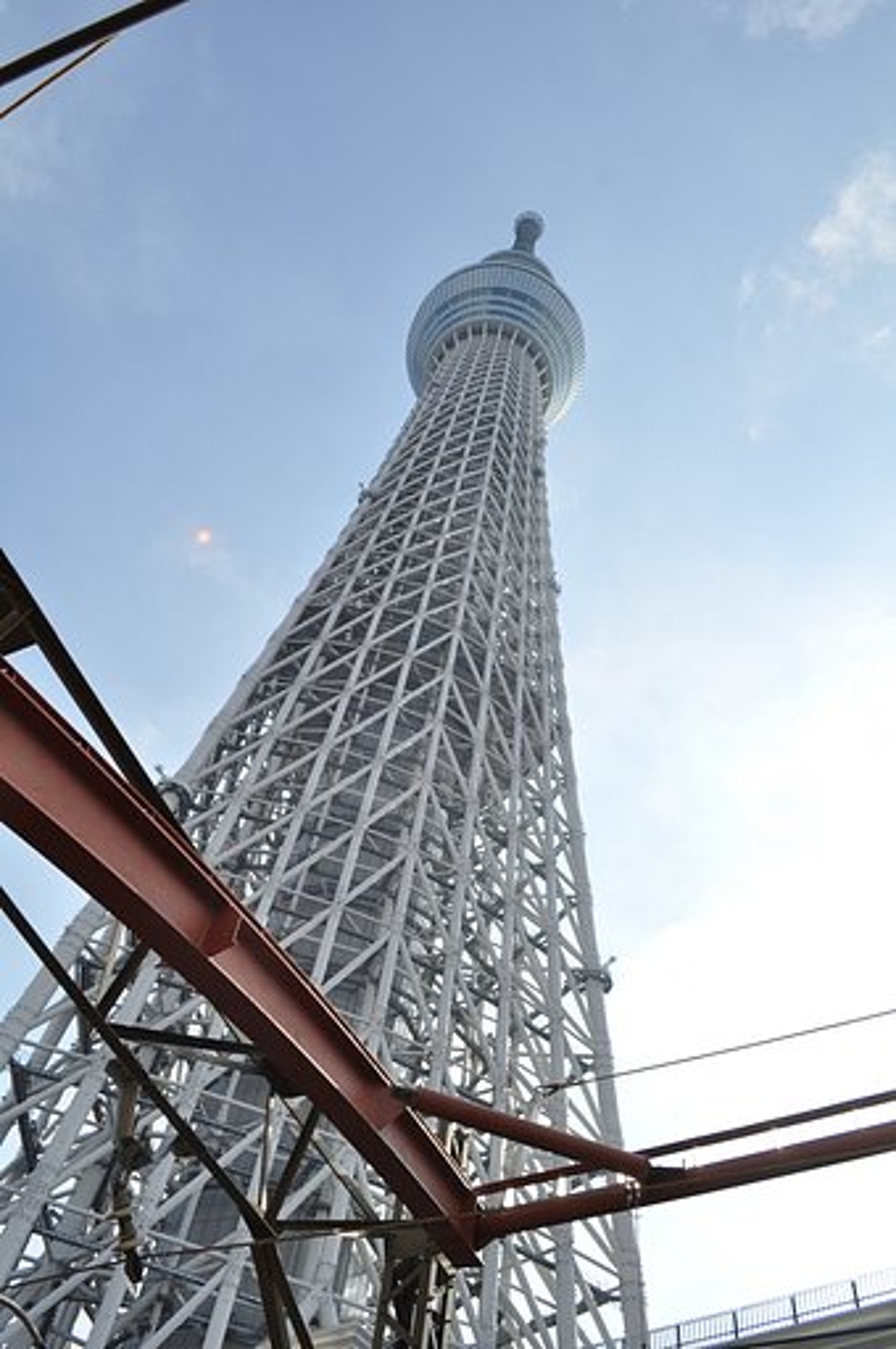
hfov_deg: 43.5
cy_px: 674
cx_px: 448
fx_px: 1123
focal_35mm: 30
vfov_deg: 62.0
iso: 200
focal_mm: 20
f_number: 10
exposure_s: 1/400
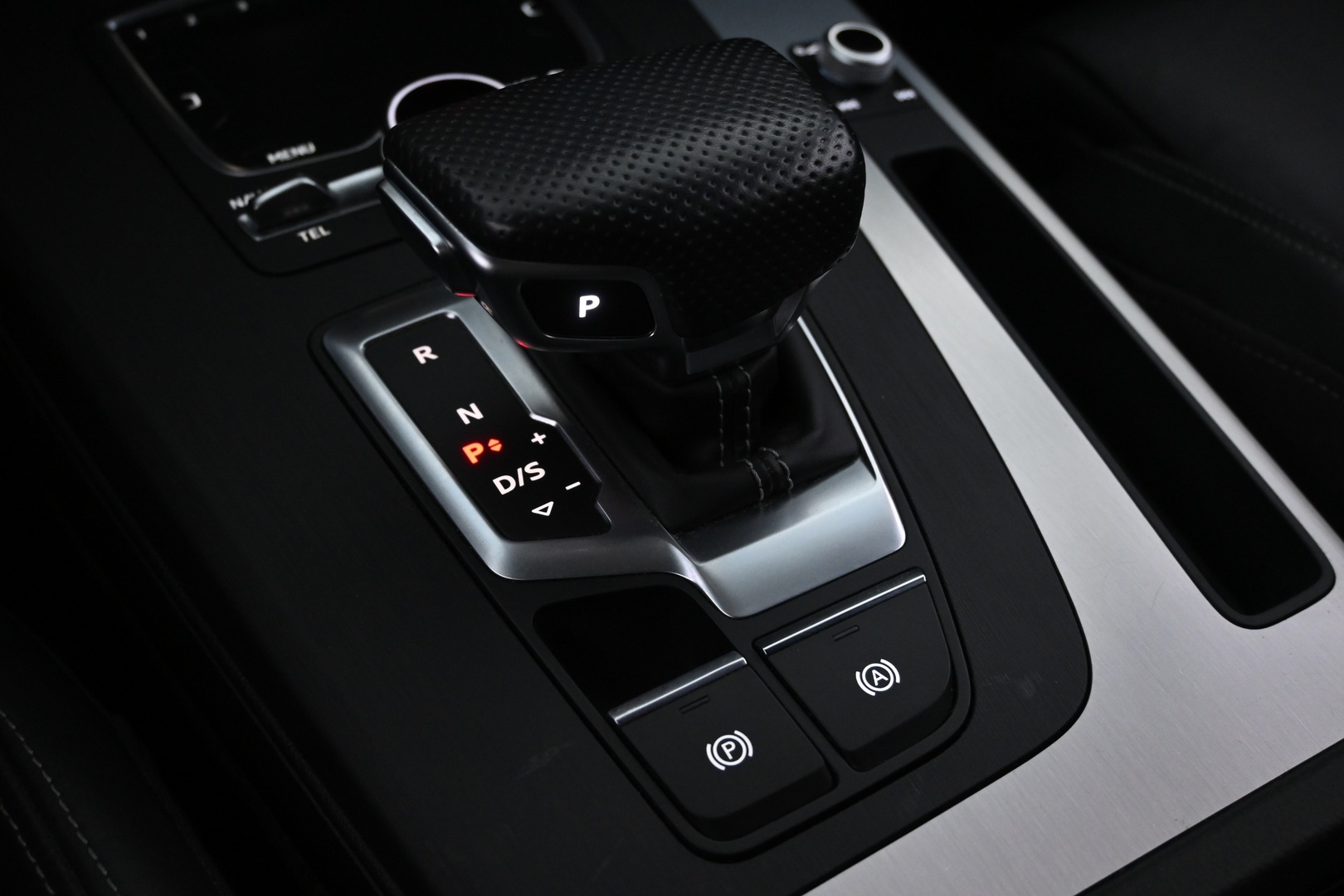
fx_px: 1484
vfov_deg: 33.6
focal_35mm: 40
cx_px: 672
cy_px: 448
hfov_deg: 48.7
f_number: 4.5
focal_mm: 26.5
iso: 2000
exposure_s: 1/40
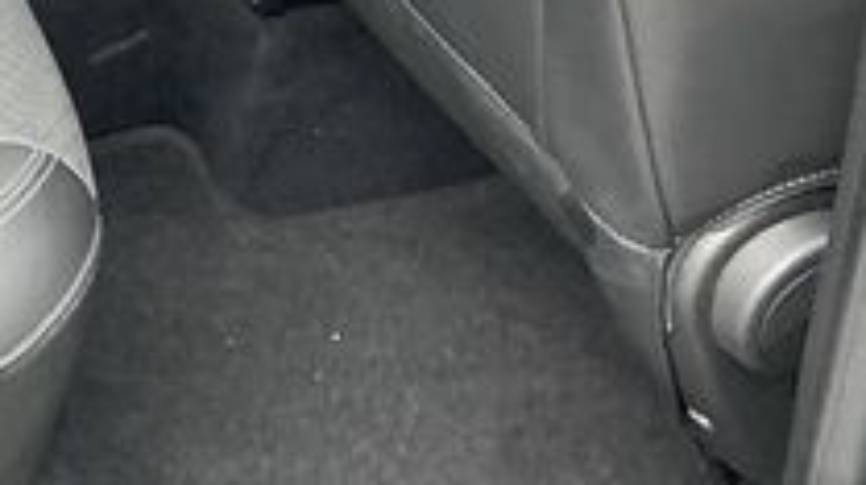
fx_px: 2684
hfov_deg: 16.1
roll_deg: +0.2
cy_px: -526
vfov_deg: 9.5
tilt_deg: -24.9
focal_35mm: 117
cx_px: -576
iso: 64
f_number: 1.8
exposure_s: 1/122
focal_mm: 3
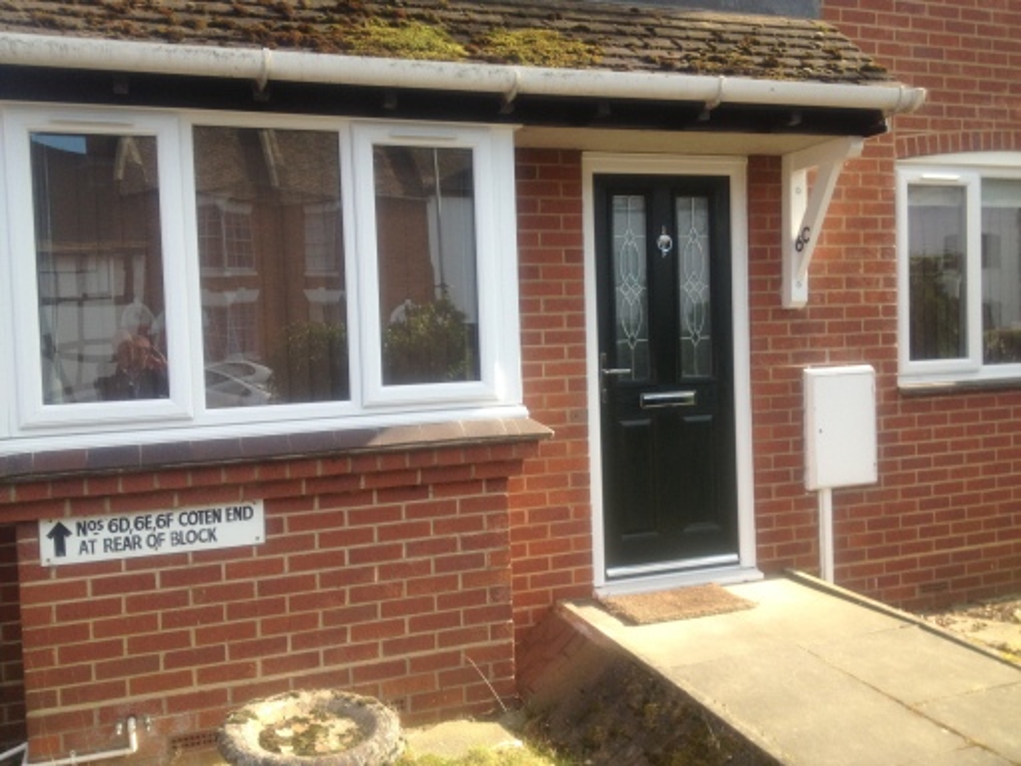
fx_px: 1032
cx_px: 510
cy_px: 383
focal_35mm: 35
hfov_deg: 52.6
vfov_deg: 40.7
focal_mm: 4.28
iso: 50
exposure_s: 1/339
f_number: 2.4
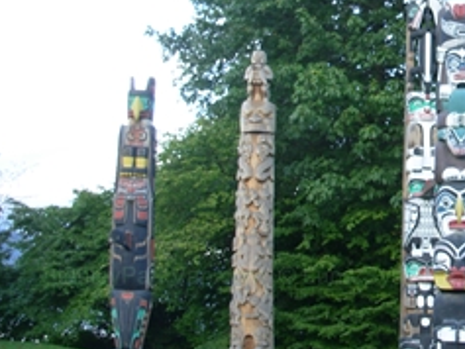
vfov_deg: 19.1
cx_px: 453
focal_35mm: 77
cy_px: 106
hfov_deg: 24.3
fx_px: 1035
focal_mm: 6.3
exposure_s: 1/35.9
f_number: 2.9
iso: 50
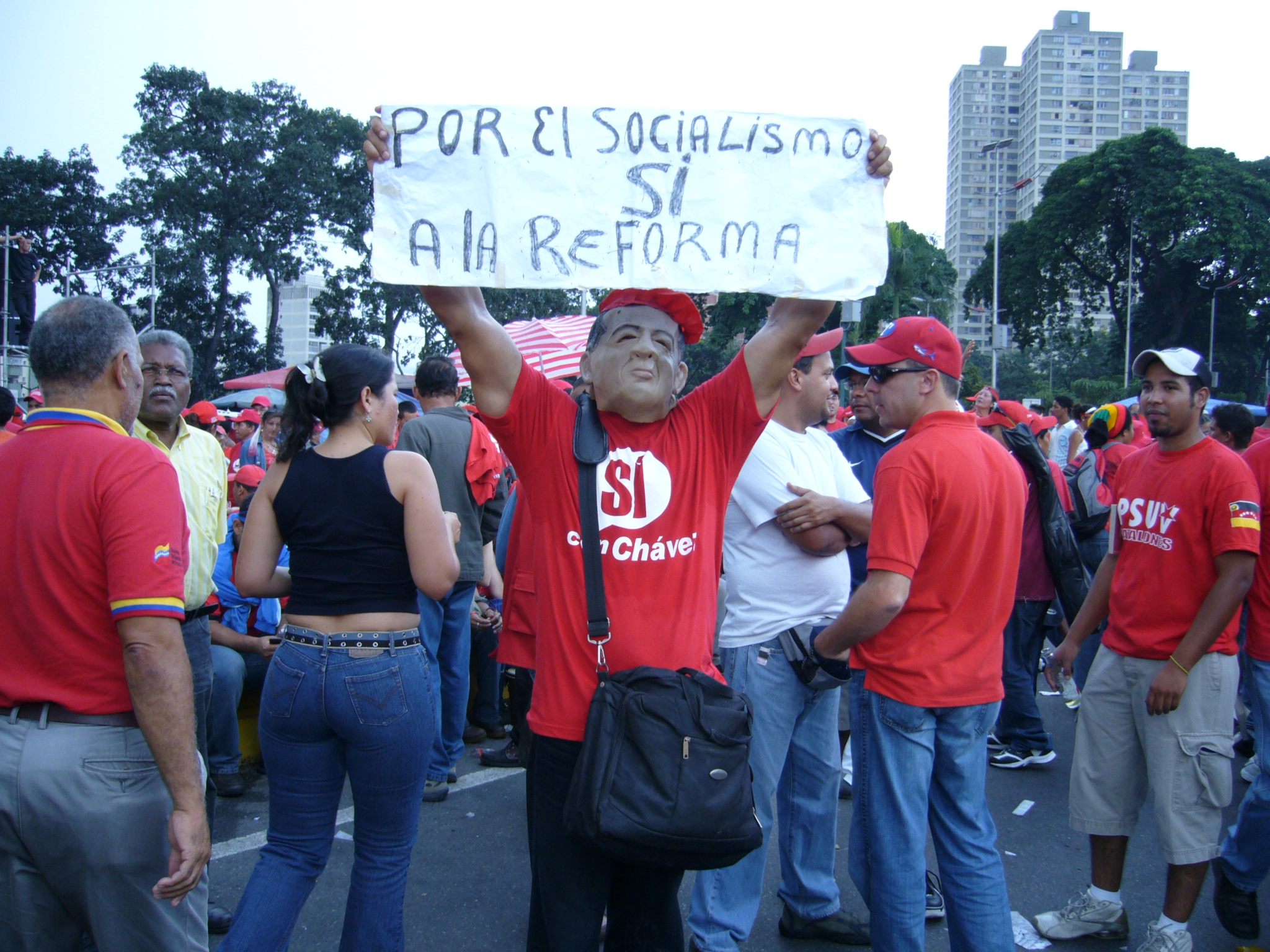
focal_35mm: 35
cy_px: 476
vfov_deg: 40.7
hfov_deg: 52.6
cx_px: 635
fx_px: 1284
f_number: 2.8
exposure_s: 1/250
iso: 80
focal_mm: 5.8
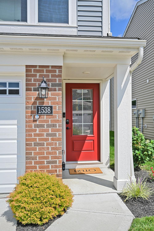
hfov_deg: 43.6
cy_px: 116
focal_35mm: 30
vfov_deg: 61.9
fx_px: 192
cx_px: 77
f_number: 7.1
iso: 100
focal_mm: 30
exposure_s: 1/400
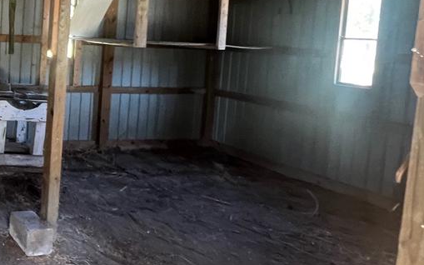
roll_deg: -2.8
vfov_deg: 32.2
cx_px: -21
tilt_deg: -5.4
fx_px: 451
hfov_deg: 42.0
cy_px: 71
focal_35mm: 39
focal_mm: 1.57
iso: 640
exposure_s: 1/60
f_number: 1.8
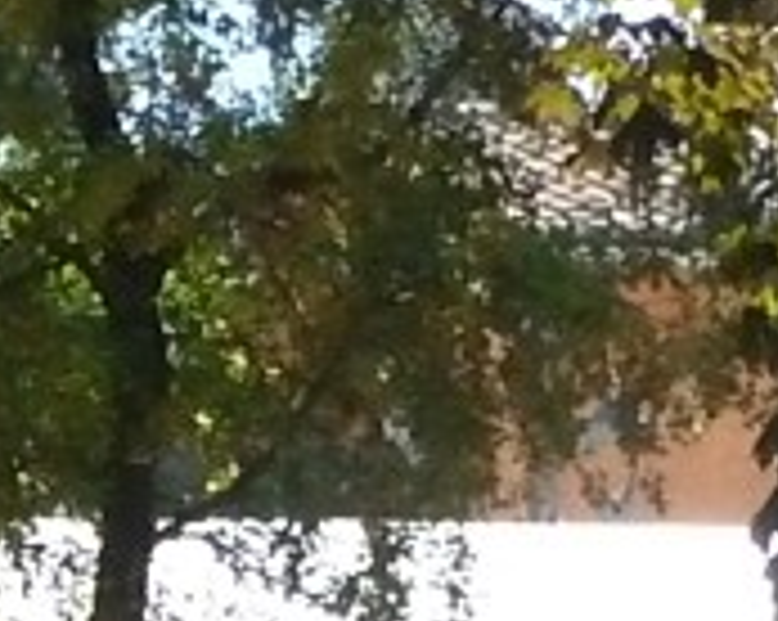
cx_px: -553
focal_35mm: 444
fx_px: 10212
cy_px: 981
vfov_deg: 3.5
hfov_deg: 4.3
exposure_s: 1/200
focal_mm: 22.1
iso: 1600
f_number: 16
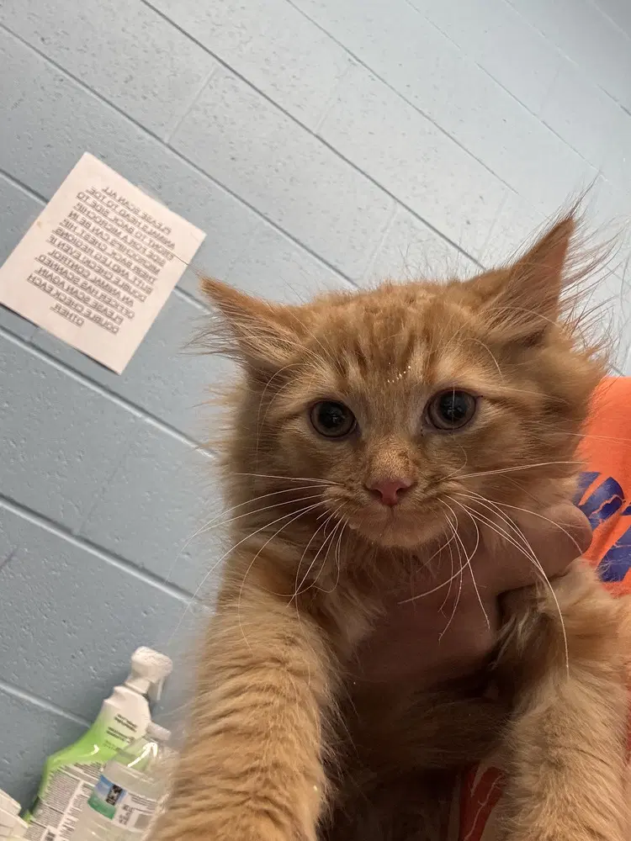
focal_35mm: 30
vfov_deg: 60.0
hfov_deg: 46.8
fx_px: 729
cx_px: 316
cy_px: 420
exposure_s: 1/60
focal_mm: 2.69
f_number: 1.9
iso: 80
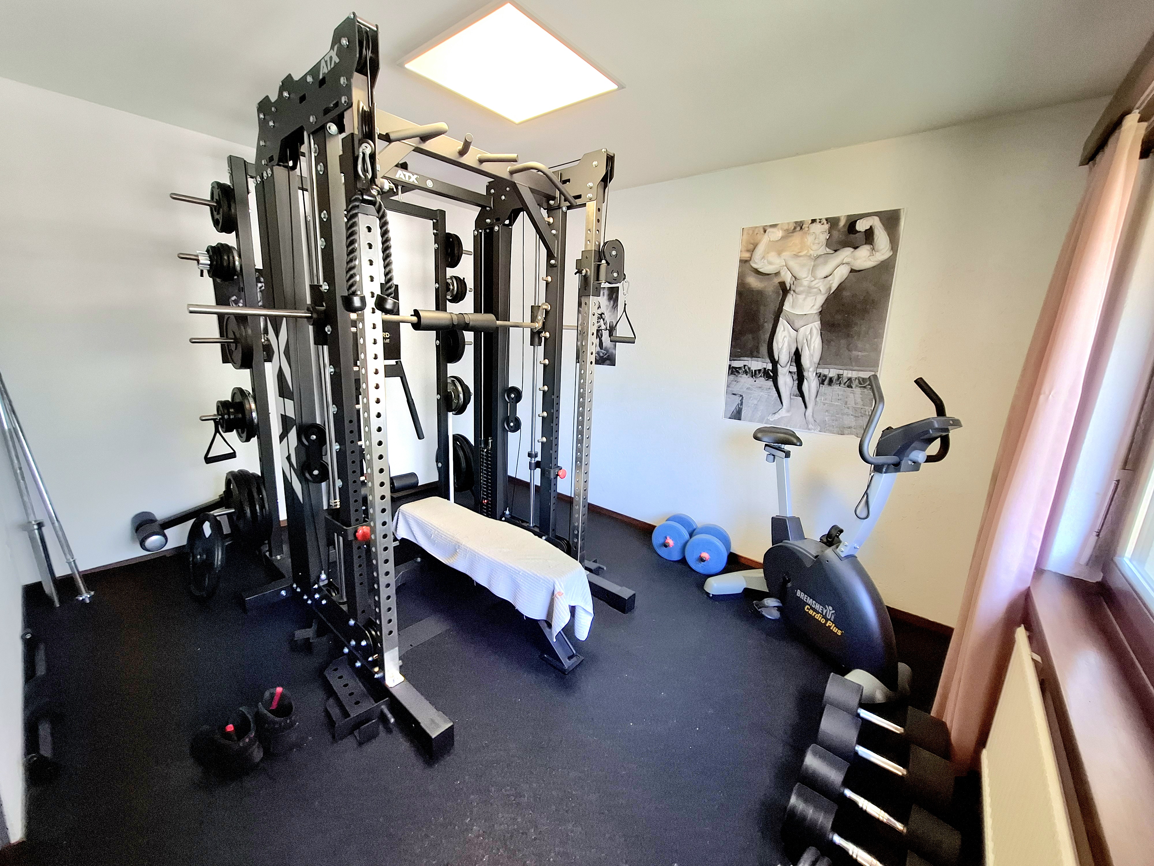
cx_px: 577
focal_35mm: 13
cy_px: 433
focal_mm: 1.74
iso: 80
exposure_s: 1/40
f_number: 2.2
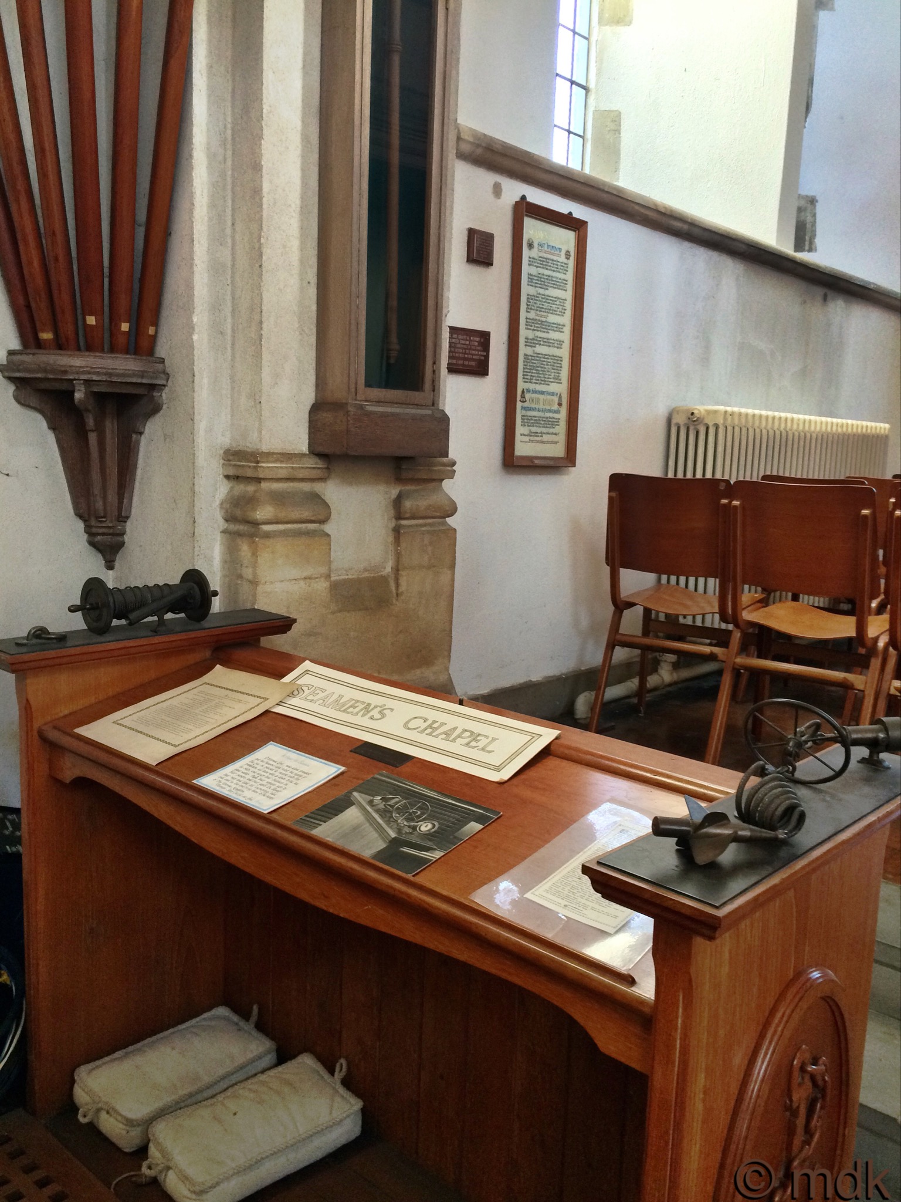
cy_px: 601
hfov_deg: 48.2
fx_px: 1006
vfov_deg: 61.7
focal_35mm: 29
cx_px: 450
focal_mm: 4.15
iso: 200
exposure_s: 1/33
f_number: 2.2
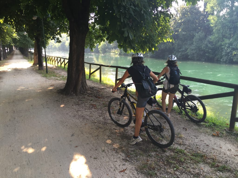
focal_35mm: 29
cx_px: 119
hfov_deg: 61.7
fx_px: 199
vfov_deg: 48.2
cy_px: 89
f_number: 2.2
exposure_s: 1/128
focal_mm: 4.15
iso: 32
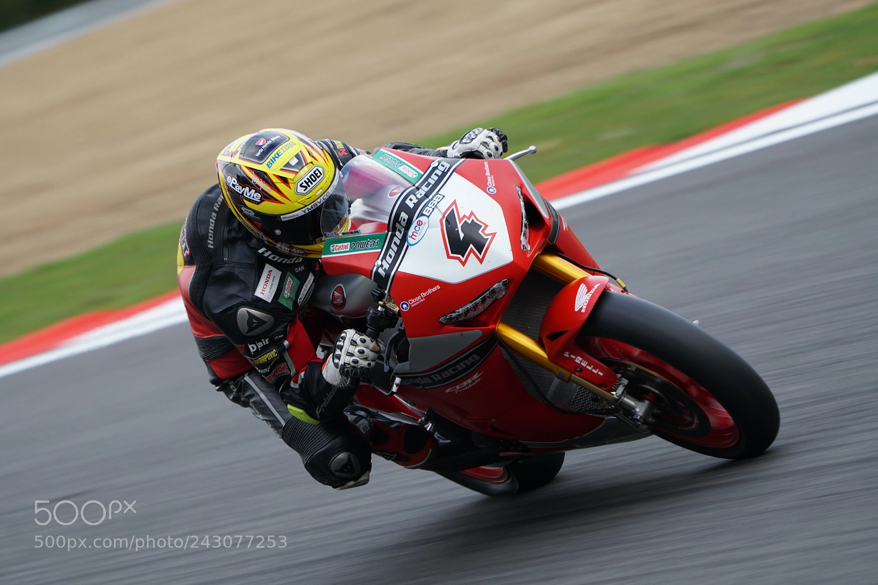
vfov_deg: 2.7
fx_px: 12618
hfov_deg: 4.0
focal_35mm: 518
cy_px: 292
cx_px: 439
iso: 400
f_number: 5.6
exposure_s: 1/250
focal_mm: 345
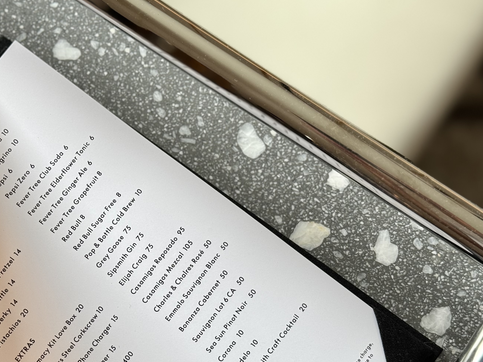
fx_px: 1033
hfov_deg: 26.1
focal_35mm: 74
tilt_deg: -81.4
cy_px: 263
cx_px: 131
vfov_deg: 19.8
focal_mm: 6.76
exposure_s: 1/60
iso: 64
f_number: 1.78
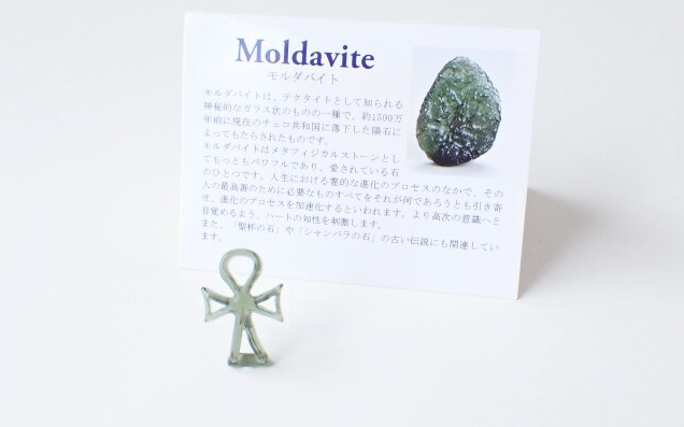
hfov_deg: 59.7
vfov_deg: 39.4
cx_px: 341
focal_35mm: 32
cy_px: 199
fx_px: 596
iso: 320
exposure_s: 1/125
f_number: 3.2
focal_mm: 5.4
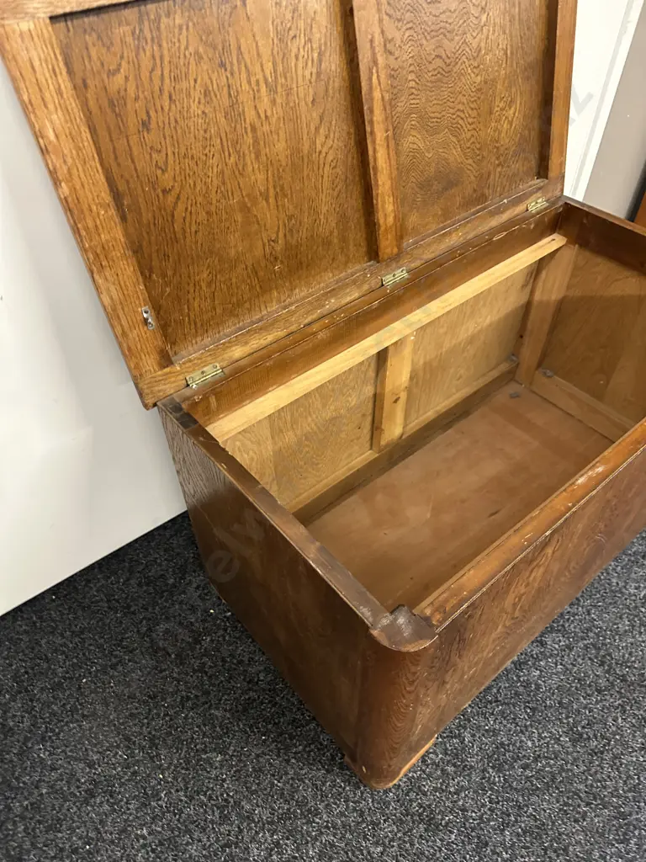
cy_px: 431
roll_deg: +1.8
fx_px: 597
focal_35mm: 24
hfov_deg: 56.8
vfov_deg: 71.6
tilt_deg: -44.4
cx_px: 323
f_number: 1.78
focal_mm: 6.86
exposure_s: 1/50
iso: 640
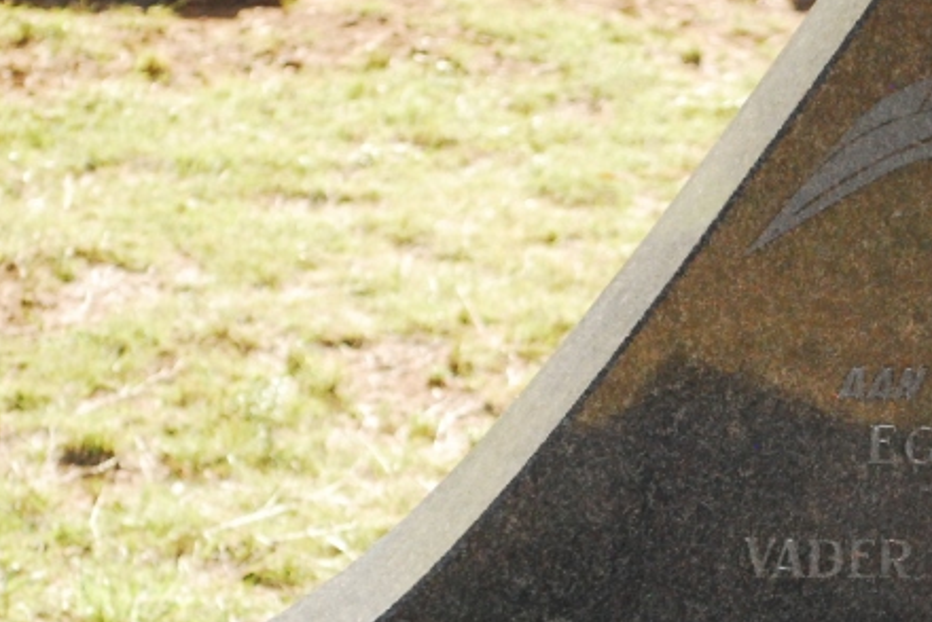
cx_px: 682
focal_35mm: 192
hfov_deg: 10.7
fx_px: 4978
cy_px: 513
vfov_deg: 7.1
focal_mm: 55
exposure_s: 1/1600
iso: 1600
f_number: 5.6
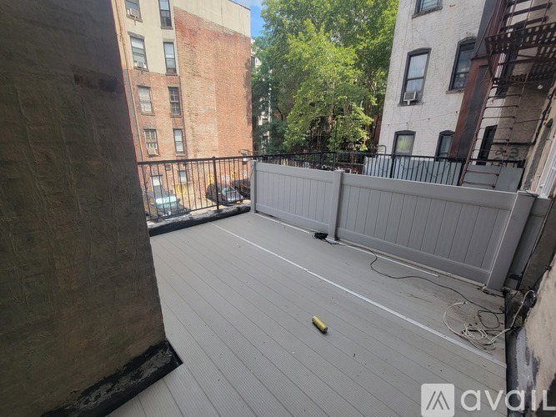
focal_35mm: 13
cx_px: 278
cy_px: 208
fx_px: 209
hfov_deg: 106.2
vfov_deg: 89.9
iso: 50
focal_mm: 2.2
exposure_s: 1/391
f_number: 2.2
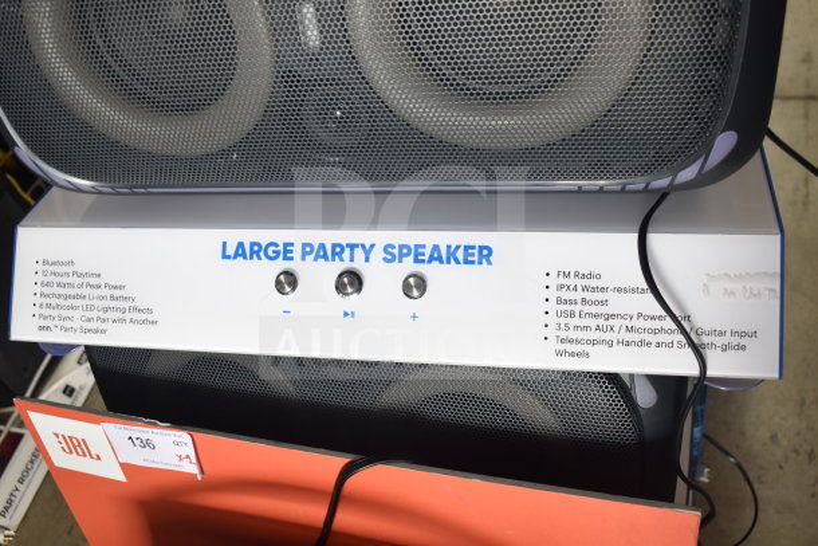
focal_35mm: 34
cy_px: 273
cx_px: 409
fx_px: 784
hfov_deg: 55.1
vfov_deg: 38.4
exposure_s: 1/40
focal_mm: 23
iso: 500
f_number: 3.8
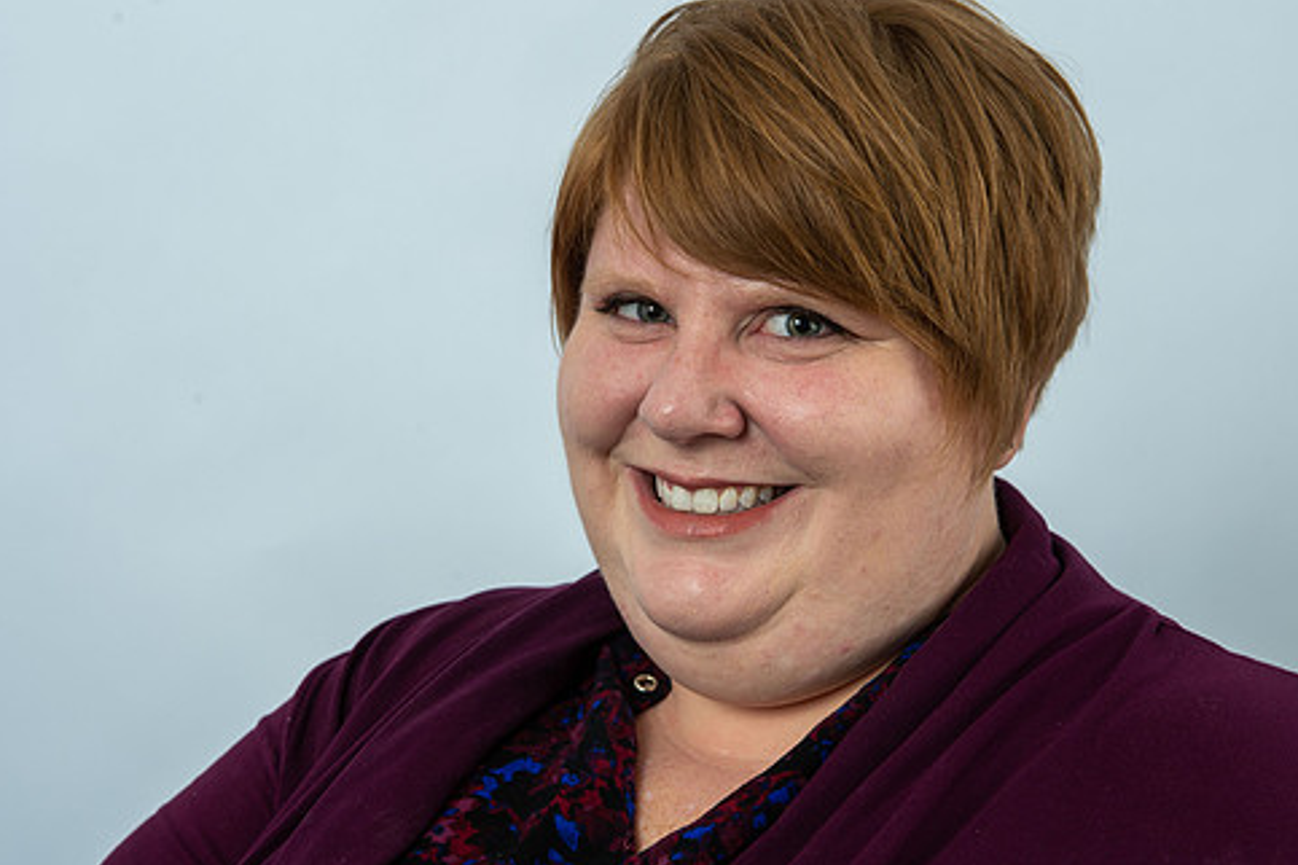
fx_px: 2596
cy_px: 489
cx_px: 723
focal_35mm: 72
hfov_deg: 28.1
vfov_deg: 18.9
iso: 125
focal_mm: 60
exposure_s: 1/250
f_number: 9
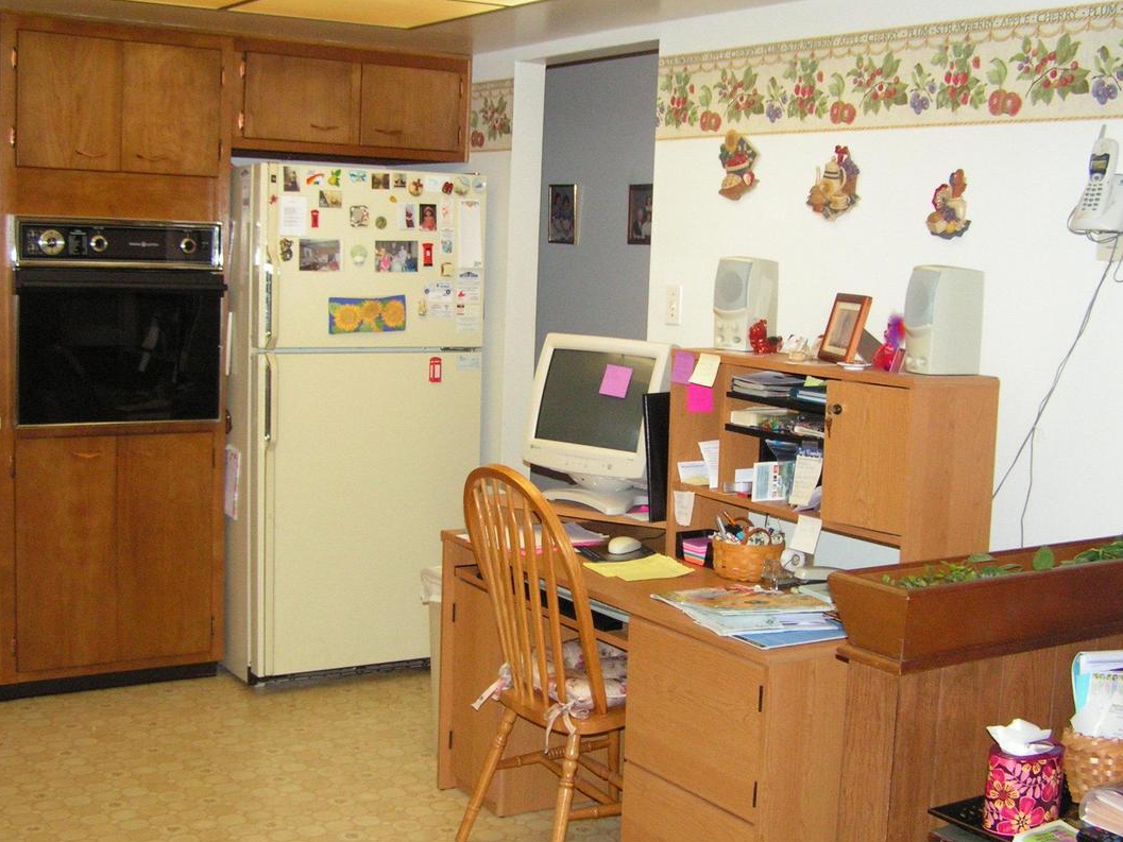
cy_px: 407
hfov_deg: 41.2
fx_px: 1492
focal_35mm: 46
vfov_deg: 31.5
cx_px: 599
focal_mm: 6.3
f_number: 2.8
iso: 200
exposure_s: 1/40
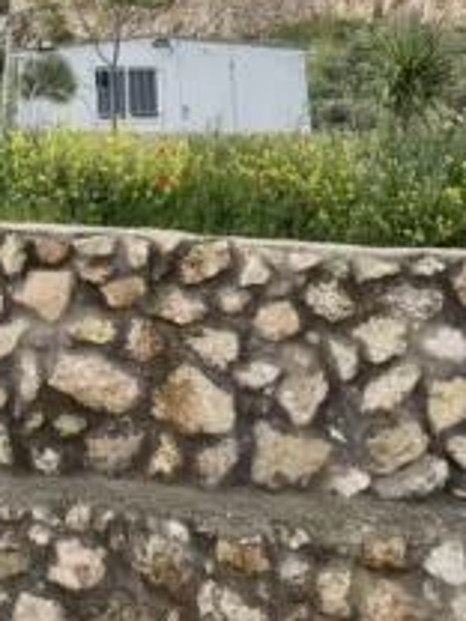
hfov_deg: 27.8
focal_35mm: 50
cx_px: 30
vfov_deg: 35.3
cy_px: 33
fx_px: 897
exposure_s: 1/2817
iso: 32
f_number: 1.6
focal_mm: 4.2
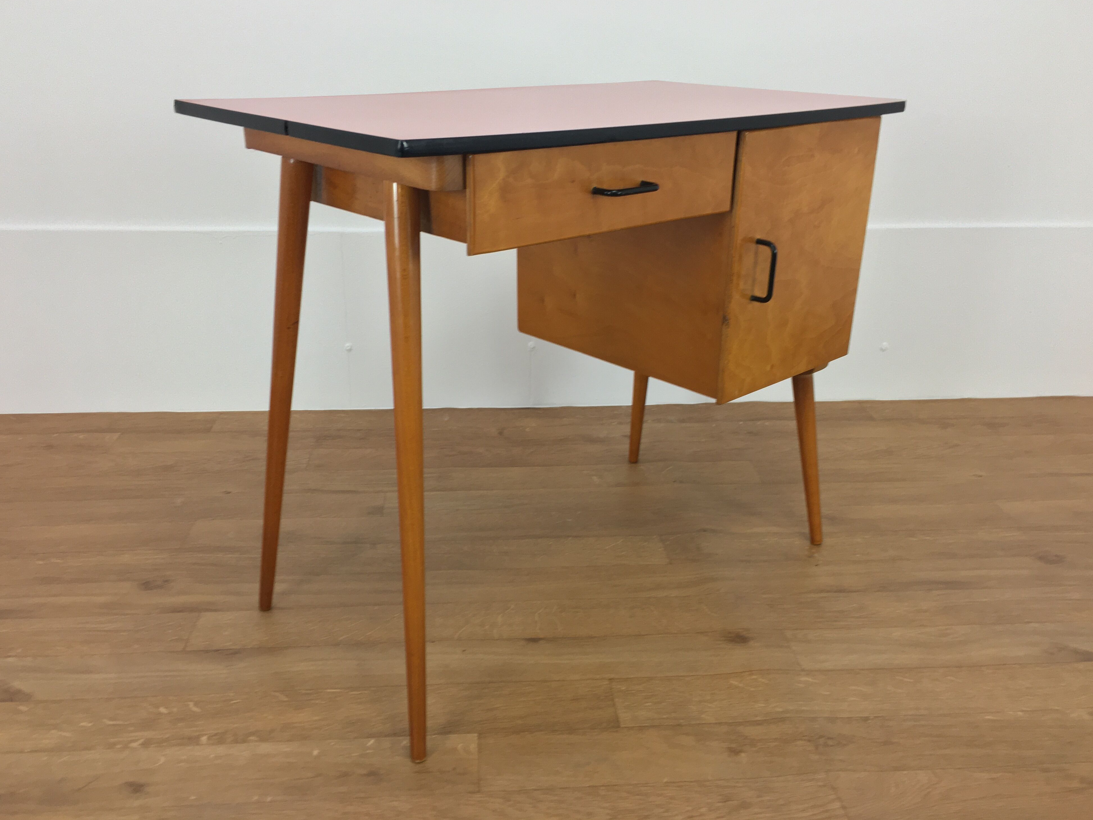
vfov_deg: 46.8
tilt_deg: -21.1
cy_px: 398
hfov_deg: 60.0
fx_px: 947
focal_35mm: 30
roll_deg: -1.2
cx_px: 548
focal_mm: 4.15
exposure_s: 1/33
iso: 50
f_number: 2.2
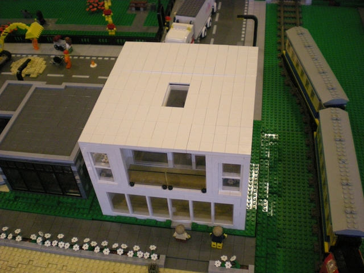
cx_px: 182
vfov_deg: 37.7
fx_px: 400
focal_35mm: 38
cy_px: 136
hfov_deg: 49.0
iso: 400
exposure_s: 1/37.3
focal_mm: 6.3
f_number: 3.1
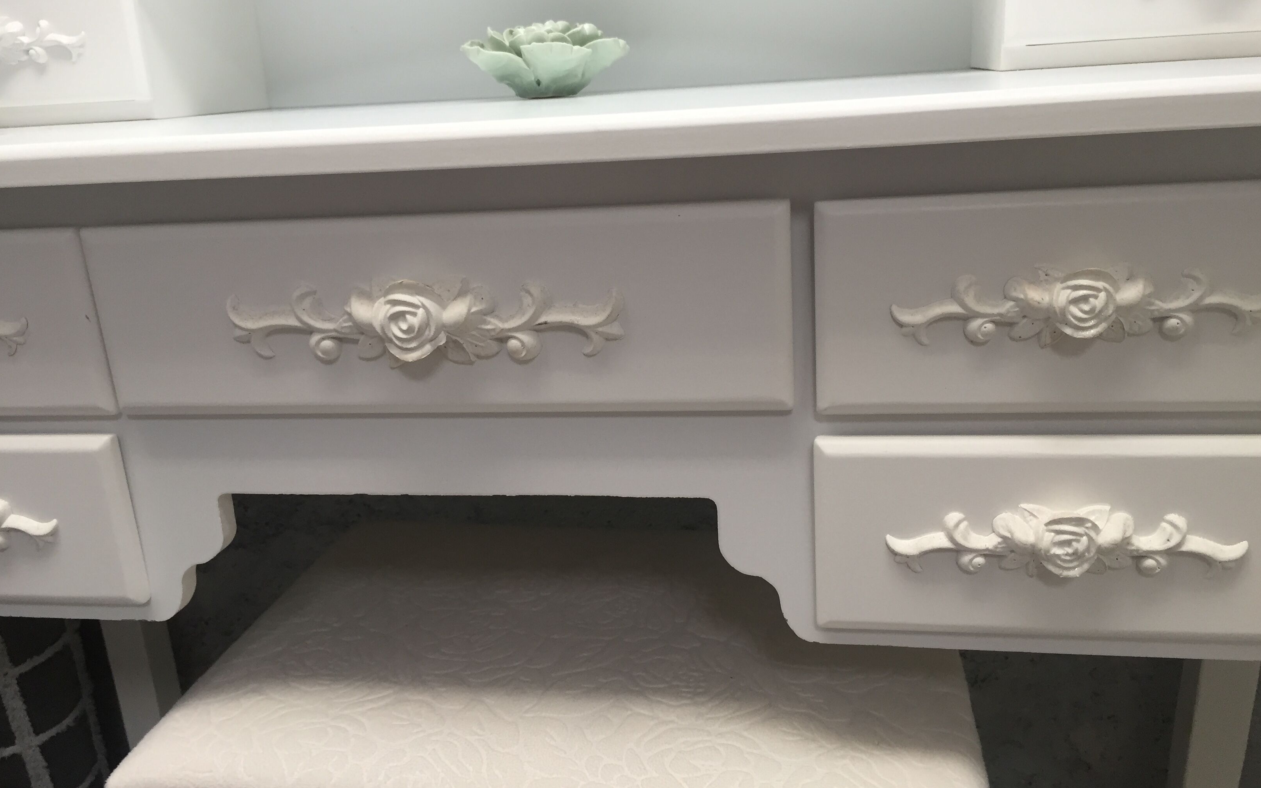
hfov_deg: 61.2
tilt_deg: -16.5
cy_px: 408
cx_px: 627
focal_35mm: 31
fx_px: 1065
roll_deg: +3.7
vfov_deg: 40.6
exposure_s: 1/33
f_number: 2.2
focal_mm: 4.15
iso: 32
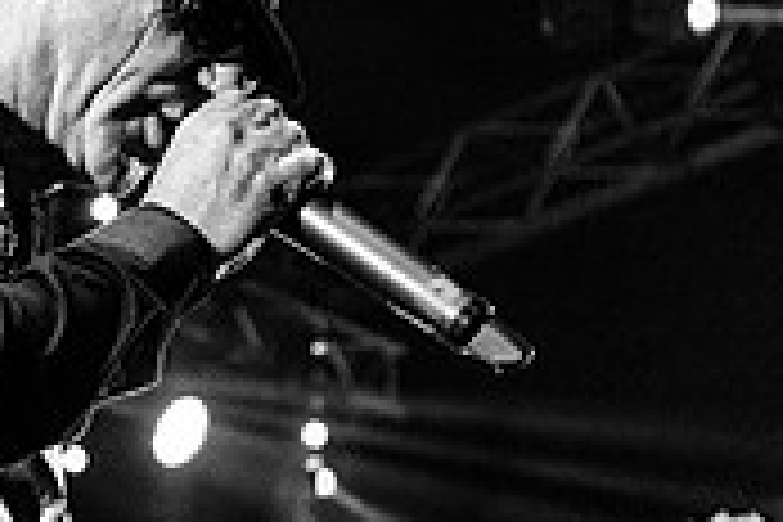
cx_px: 182
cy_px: 110
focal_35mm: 135
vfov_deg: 10.1
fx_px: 2936
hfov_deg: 15.1
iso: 8000
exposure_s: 1/500
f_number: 4
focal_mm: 32
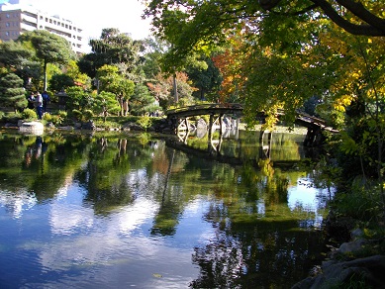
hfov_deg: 56.8
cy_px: 144
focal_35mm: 32
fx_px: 356
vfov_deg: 44.2
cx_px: 192
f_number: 2.9
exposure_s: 1/320
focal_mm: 5.7
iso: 100
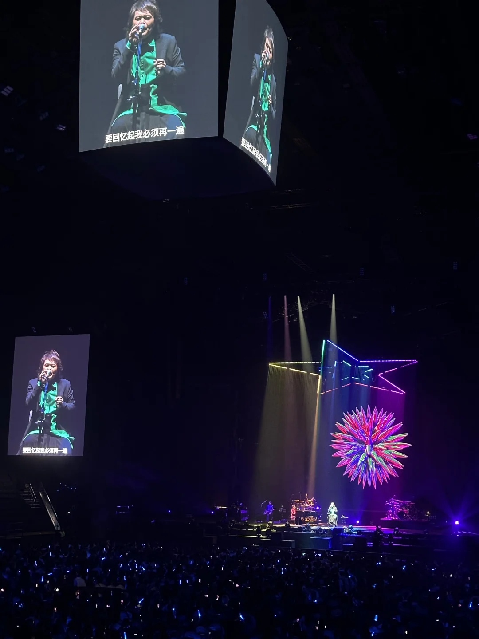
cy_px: 320
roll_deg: -2.0
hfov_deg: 30.3
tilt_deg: +9.4
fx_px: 886
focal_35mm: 48
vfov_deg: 39.7
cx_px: 240
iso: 500
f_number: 1.78
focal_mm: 6.86
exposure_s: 1/30
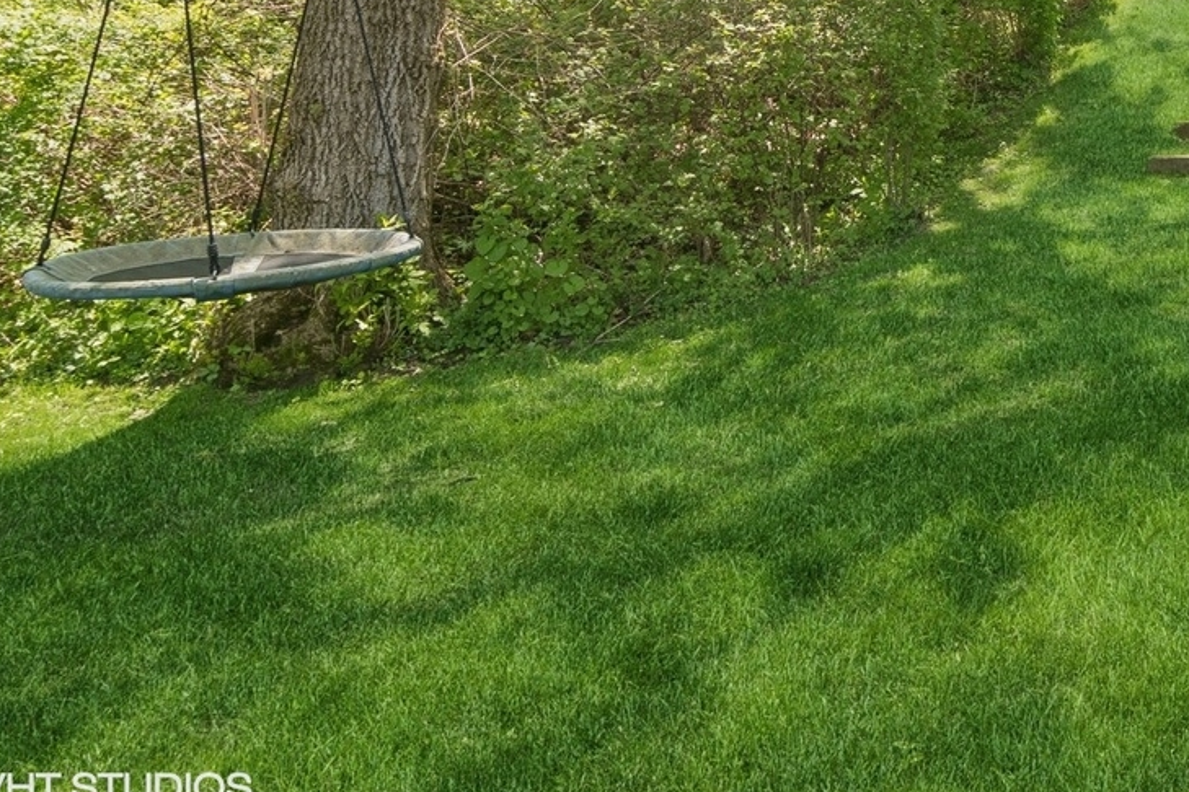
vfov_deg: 30.3
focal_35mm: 40
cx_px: 1235
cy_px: -57
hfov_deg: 41.1
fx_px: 1321
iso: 200
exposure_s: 1/100
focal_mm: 12
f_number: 8
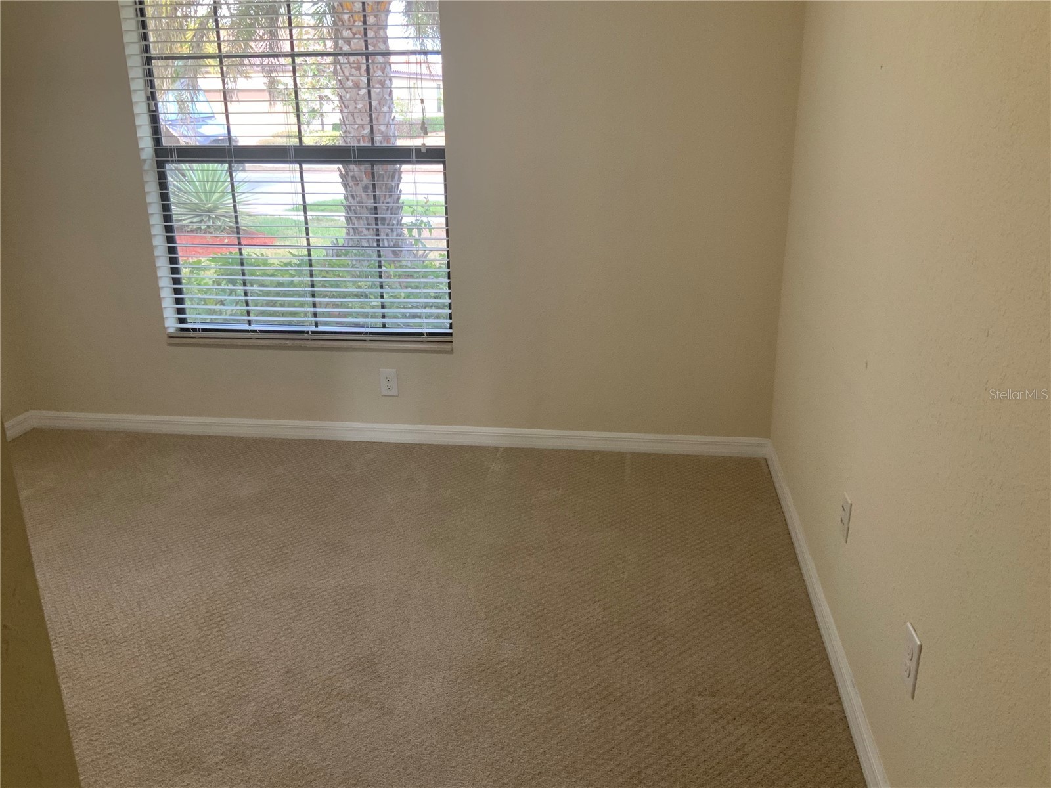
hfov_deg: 61.7
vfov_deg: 48.2
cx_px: 526
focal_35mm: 29
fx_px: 880
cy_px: 394
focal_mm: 3
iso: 80
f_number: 1.8
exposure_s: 1/60
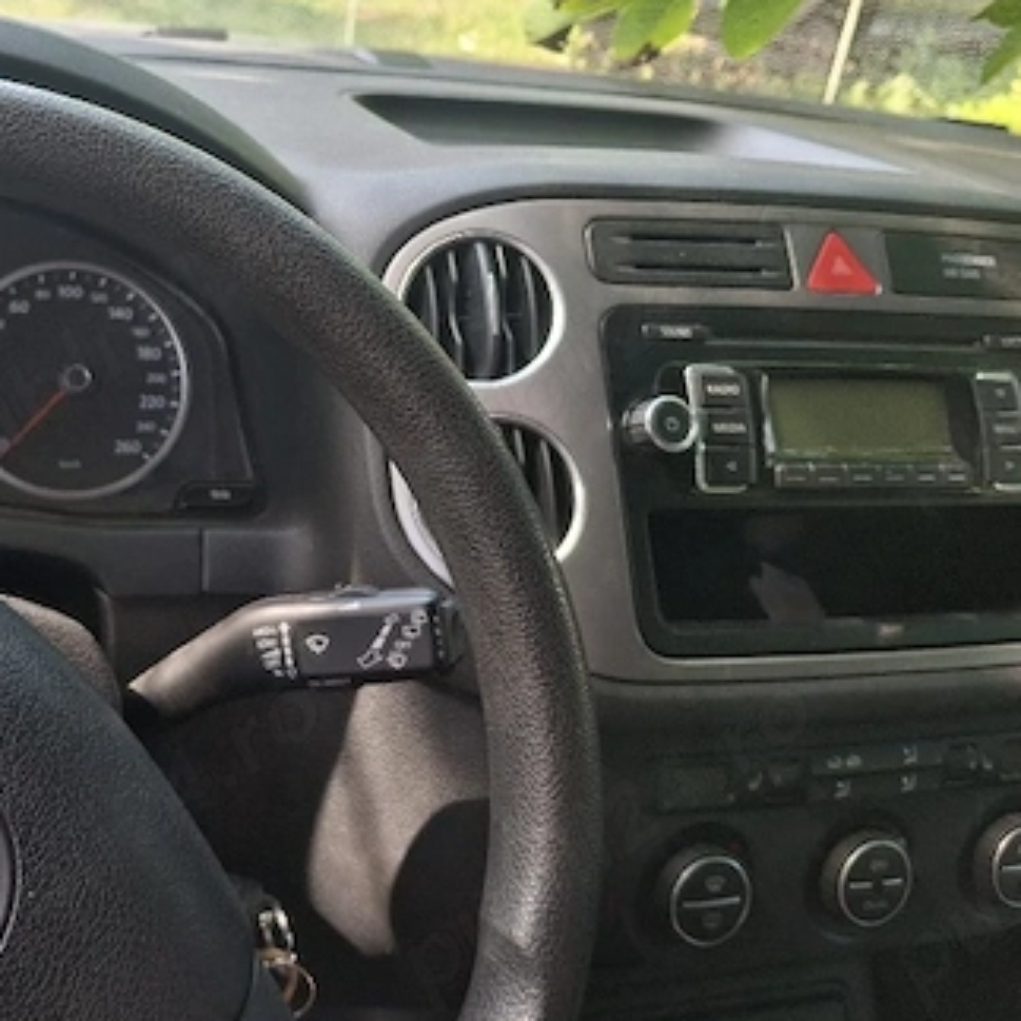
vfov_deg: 40.5
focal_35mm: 41
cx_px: 240
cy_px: 360
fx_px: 1368
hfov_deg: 39.7
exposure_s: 1/108
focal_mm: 4.69
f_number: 1.8
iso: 32
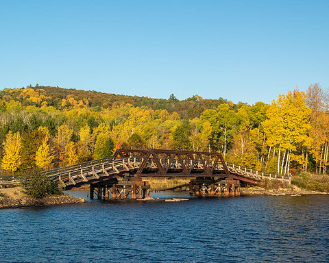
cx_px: 162
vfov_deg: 17.3
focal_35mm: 89
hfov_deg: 21.5
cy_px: 132
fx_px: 867
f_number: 11
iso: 400
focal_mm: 52
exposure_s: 1/200
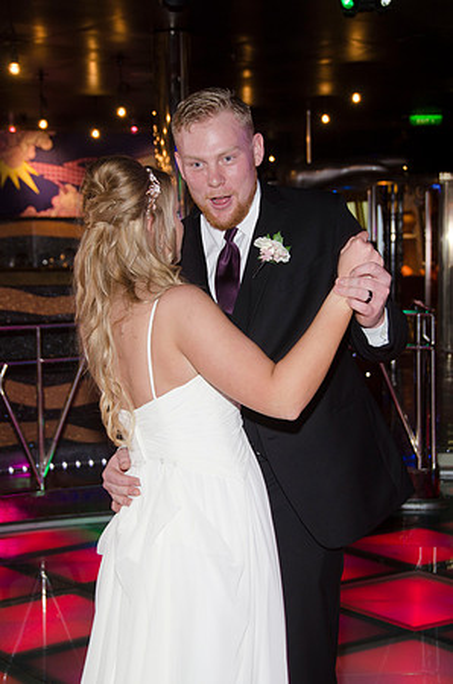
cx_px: 226
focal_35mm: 72
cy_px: 342
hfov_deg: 18.8
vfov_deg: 28.1
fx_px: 1365
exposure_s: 1/60
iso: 400
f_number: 5.6
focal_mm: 48
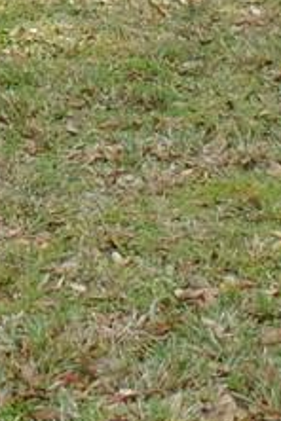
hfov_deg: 8.0
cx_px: -237
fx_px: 1932
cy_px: -355
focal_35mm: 165
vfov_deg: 11.5
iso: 80
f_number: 3.1
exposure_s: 1/400
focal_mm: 4
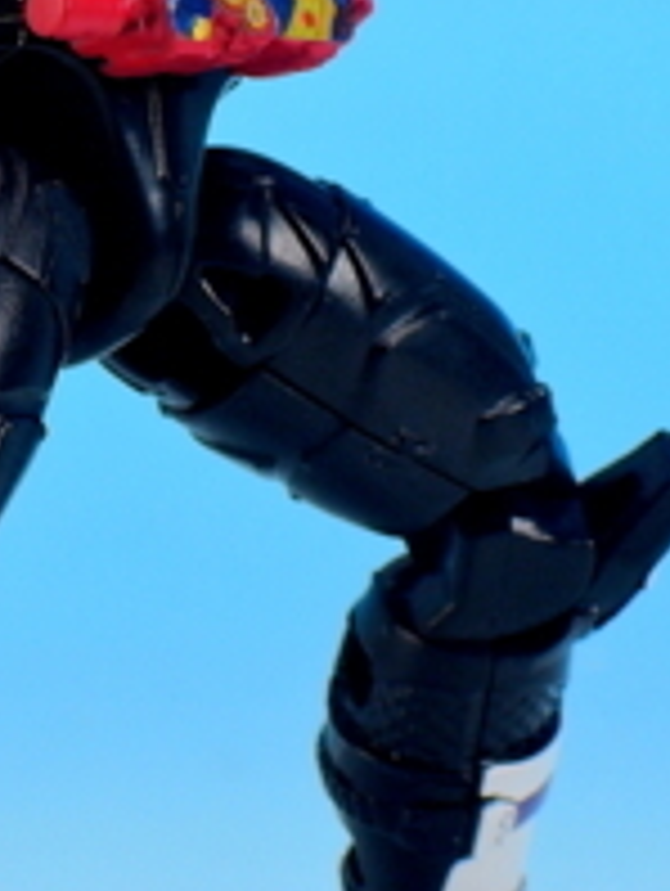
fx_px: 8189
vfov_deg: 6.2
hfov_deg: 4.7
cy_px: 198
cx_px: 63
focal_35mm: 318
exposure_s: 1/1.6
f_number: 7.3
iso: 80
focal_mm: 22.4
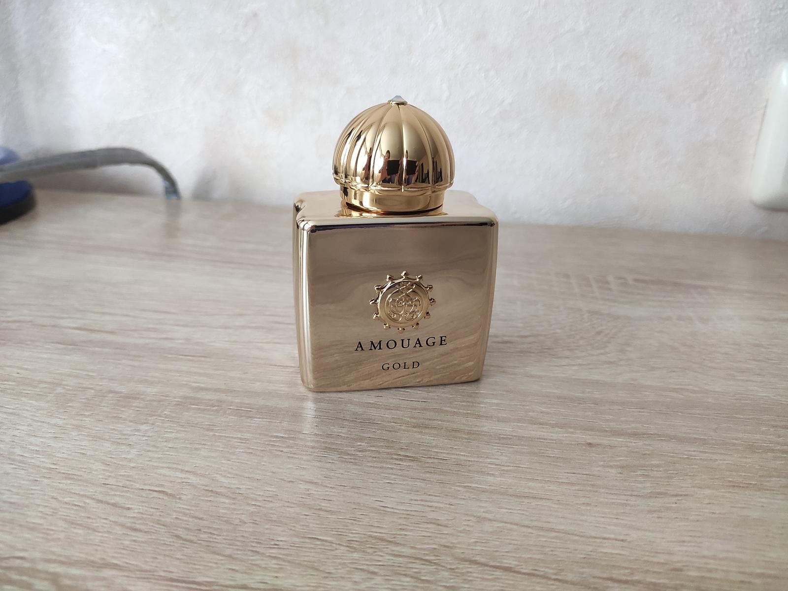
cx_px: 394
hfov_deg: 67.3
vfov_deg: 53.1
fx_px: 592
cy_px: 296
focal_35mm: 26
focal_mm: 4.77
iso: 1636
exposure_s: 1/30
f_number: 1.75
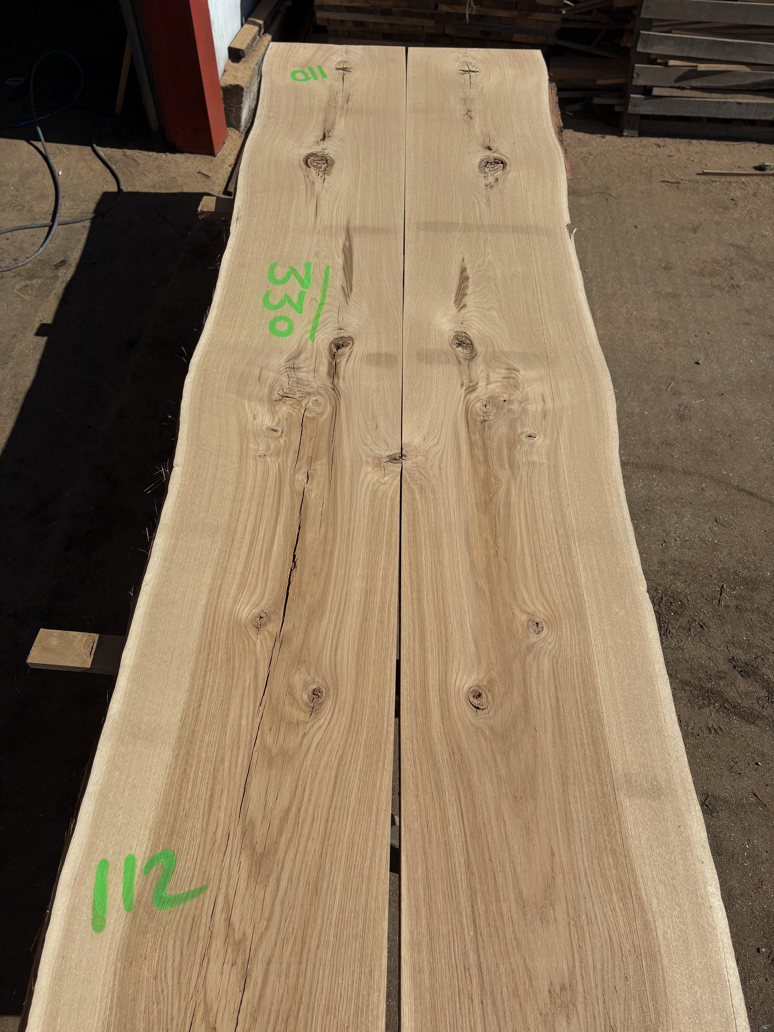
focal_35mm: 26
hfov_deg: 53.1
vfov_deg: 67.3
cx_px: 387
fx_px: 775
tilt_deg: -53.5
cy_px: 516
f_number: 1.6
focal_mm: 5.96
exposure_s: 1/11905
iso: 50
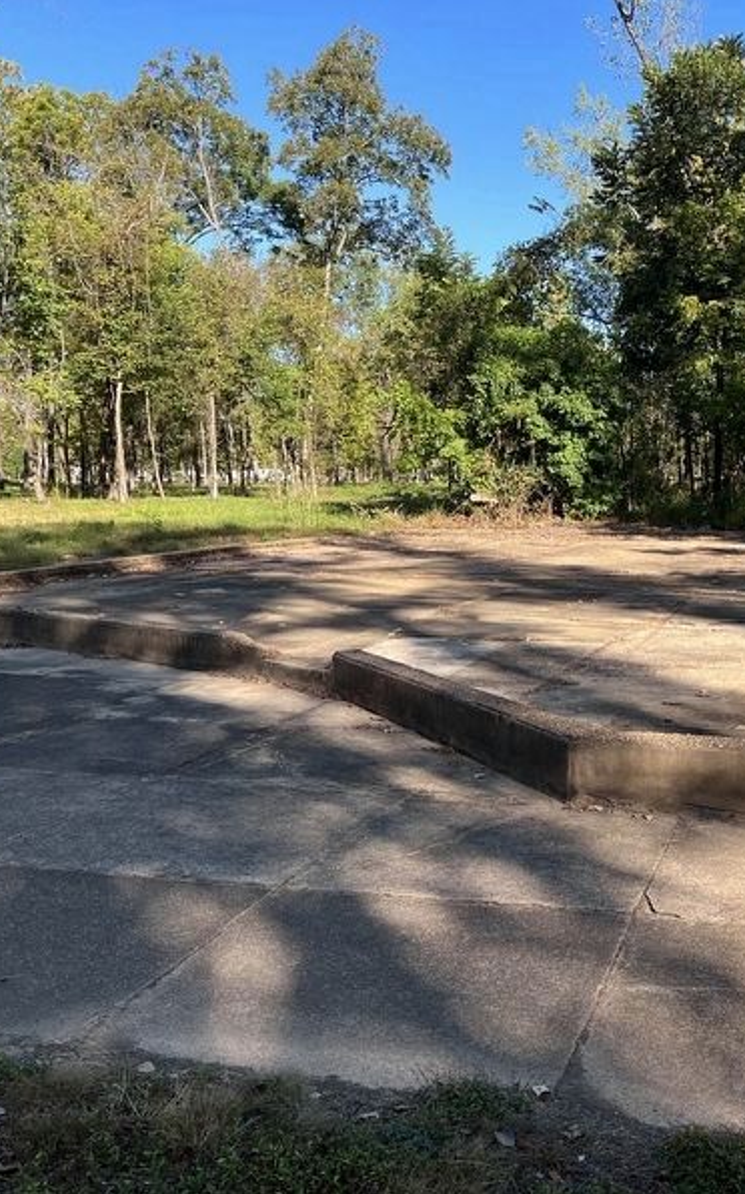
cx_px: 549
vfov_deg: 52.8
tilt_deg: -5.1
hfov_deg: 33.8
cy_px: 597
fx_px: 1203
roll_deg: -0.3
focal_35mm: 37
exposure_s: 1/951
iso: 50
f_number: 1.6
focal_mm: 5.1
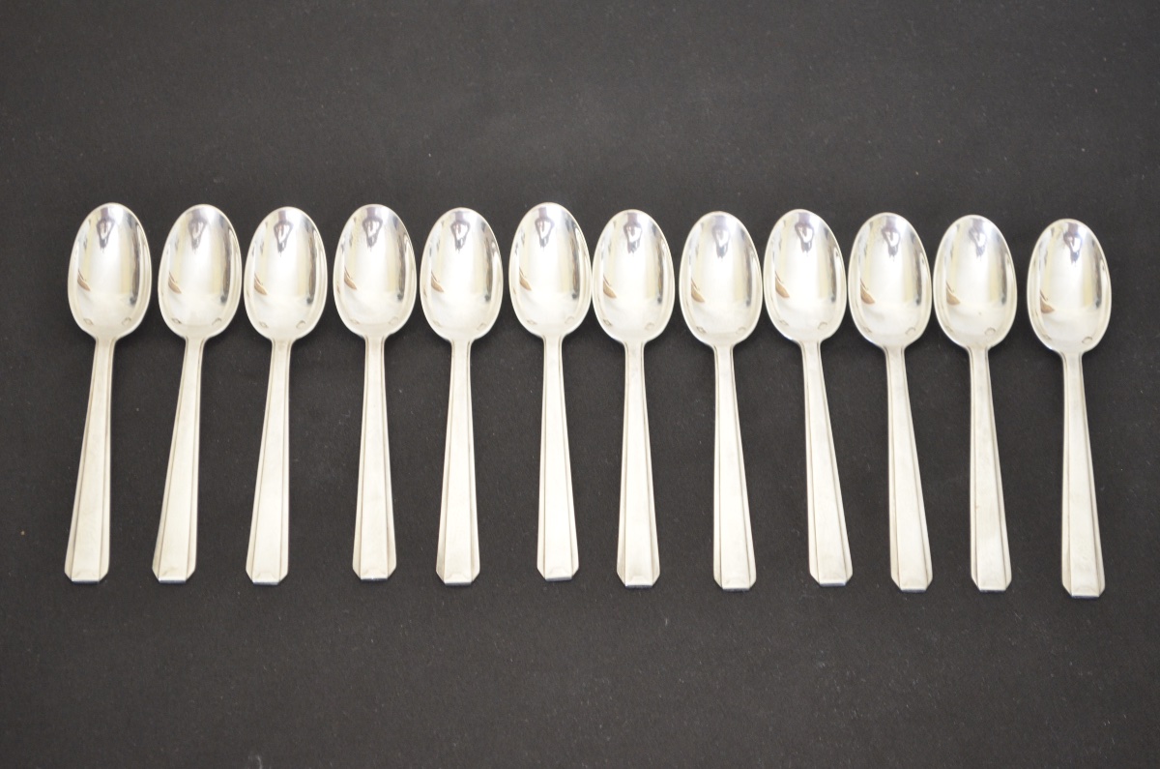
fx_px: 2653
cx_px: 580
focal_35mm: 82
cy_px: 384
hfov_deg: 24.7
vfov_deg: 16.5
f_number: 5.6
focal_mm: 55
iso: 1400
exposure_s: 1/30
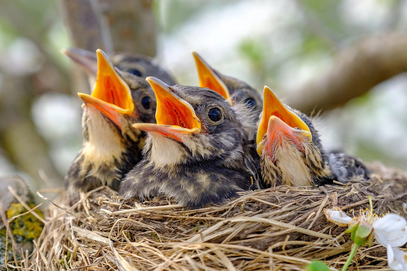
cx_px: 204
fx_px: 938
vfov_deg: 16.5
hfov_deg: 24.5
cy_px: 136
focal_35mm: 83
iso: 400
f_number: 4.5
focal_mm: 55
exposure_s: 1/320
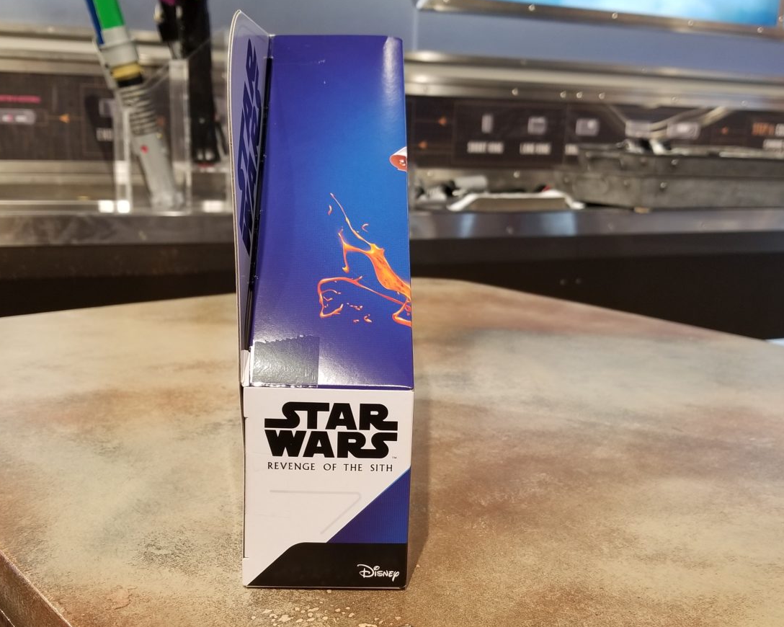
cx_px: 365
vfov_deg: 51.5
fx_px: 650
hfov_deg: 62.2
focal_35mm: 28
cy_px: 321
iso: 160
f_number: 1.7
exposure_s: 1/30
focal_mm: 4.25
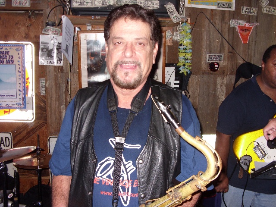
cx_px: 138
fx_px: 303
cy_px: 104
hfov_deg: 49.0
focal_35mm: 38
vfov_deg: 37.7
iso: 100
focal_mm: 6.3
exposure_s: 1/30
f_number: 2.8
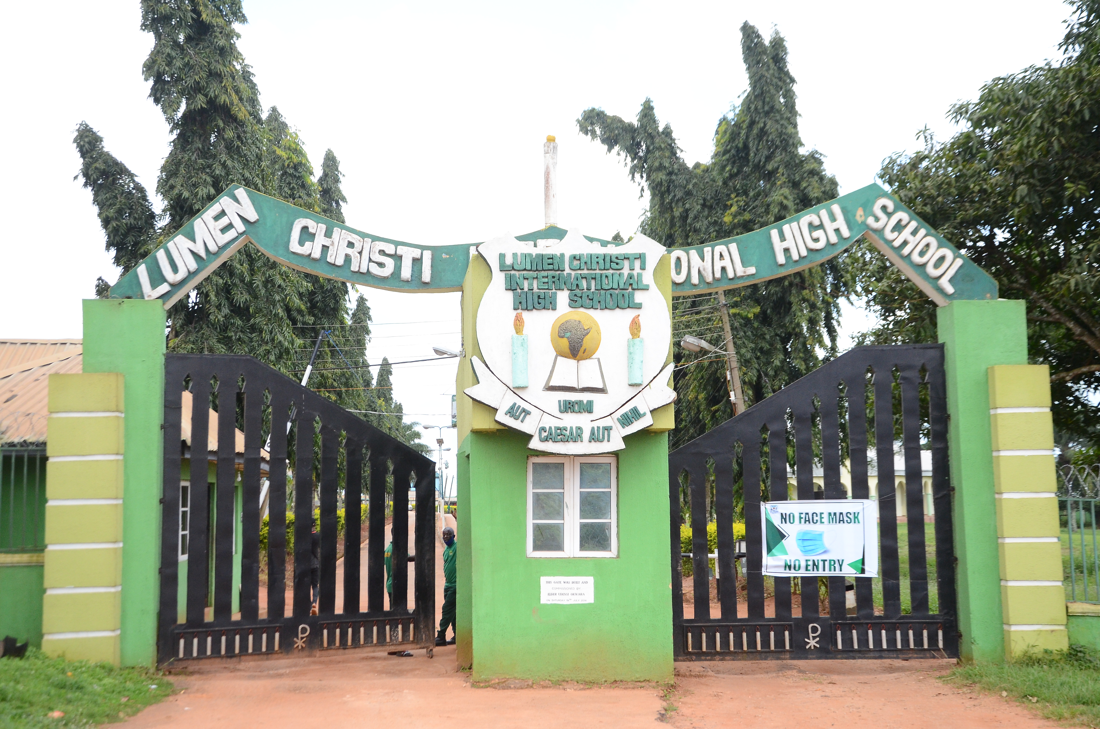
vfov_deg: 29.7
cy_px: 364
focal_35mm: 45
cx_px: 550
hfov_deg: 43.7
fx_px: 1372
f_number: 5.6
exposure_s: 1/1600
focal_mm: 30
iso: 1000
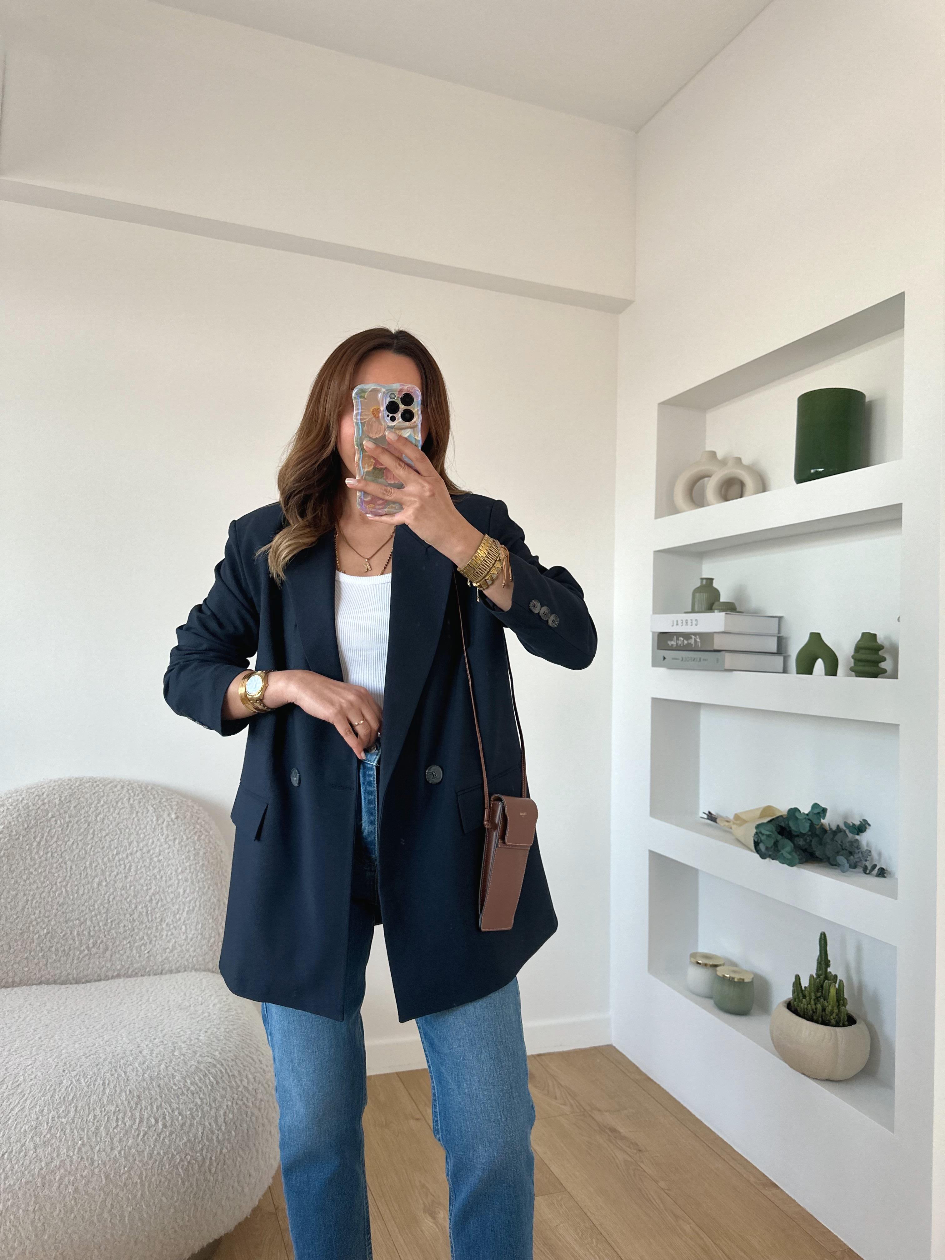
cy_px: 630
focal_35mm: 24
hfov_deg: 56.8
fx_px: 874
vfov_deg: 71.6
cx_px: 472
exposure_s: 1/121
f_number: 1.78
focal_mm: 6.86
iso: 200
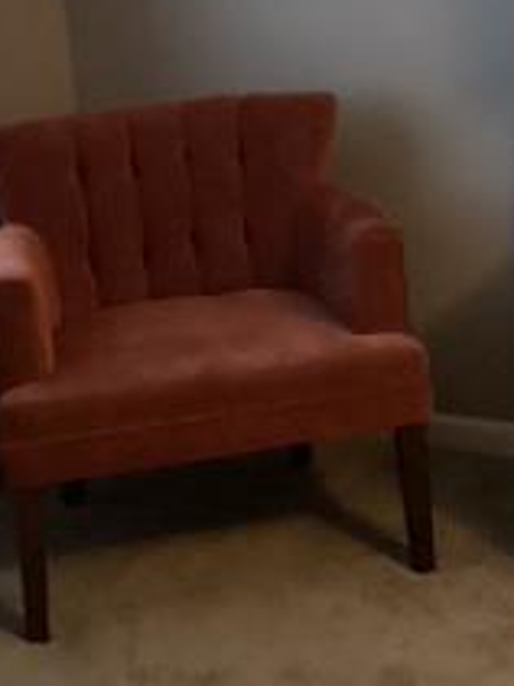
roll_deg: +1.6
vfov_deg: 20.4
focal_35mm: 94
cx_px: 351
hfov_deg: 15.7
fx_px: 1863
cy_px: 62
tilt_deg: -9.8
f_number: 2.4
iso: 640
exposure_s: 1/15
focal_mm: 3.3
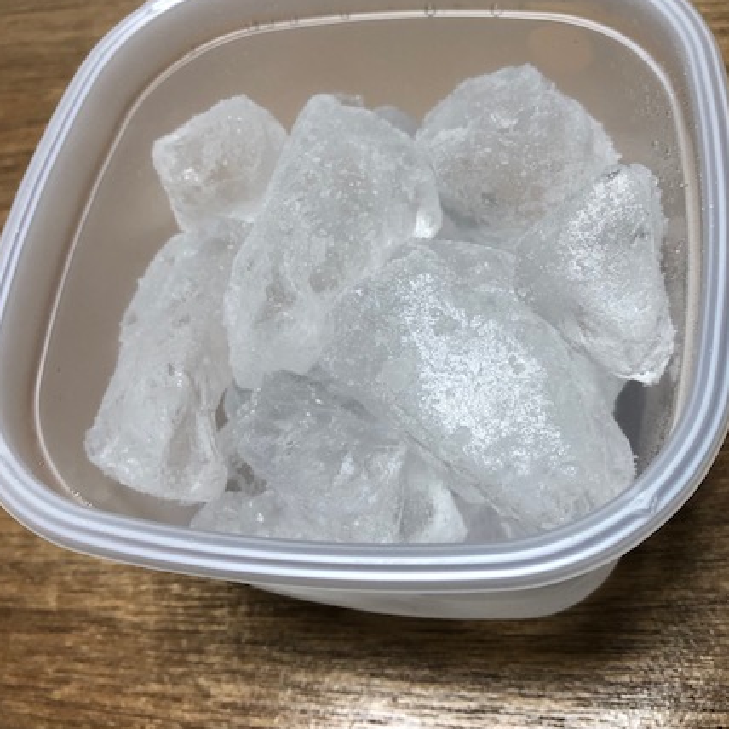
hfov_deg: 44.8
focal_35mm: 37
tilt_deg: -60.0
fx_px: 882
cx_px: 416
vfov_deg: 44.9
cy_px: 334
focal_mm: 3.99
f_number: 1.8
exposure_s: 1/33
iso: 32
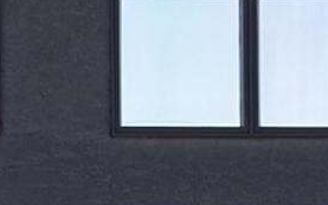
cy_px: 216
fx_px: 2342
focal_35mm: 262
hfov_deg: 7.9
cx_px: -84
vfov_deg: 5.0
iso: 100
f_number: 5.6
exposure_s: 1/160
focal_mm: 40
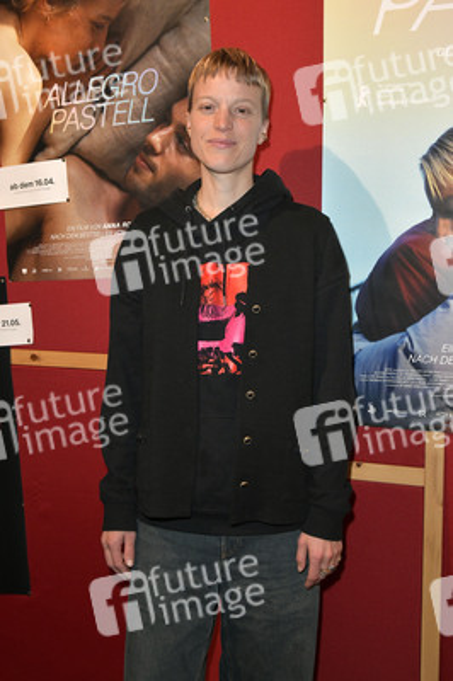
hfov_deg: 33.3
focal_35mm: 40
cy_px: 340
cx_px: 226
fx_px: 756
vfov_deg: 48.5
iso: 2000
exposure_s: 1/250
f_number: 6.3
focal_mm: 40
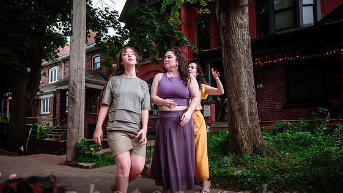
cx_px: 171
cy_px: 113
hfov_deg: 71.9
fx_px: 237
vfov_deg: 44.3
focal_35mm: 26
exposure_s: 1/250
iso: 1600
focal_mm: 16
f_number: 2.8
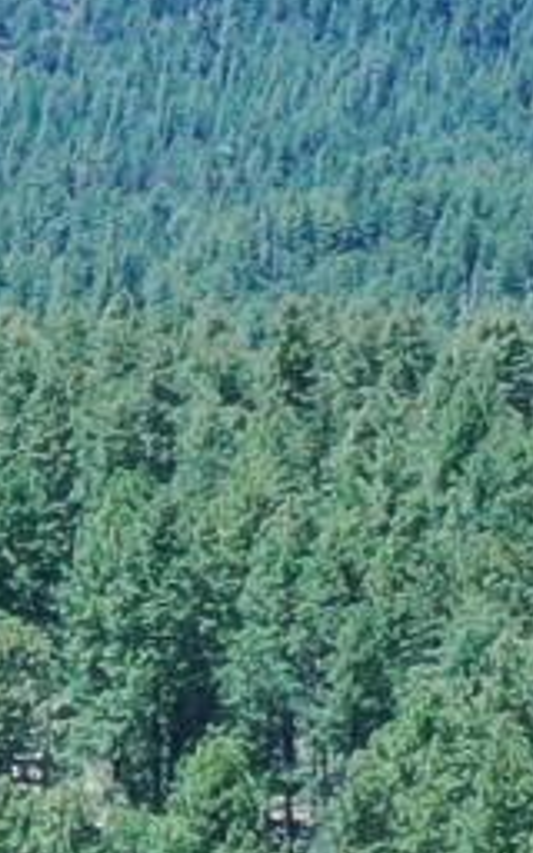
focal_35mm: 334
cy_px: 640
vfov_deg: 6.3
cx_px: -3035
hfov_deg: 3.3
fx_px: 7763
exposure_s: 1/240
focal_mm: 10.26
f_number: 5
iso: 100
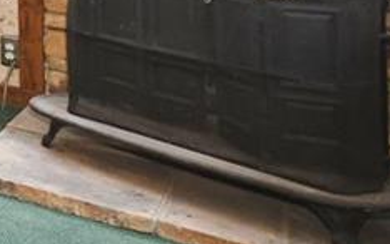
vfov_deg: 16.8
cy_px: -162
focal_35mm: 67
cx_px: -400
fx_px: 712
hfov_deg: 18.6
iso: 800
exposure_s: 1/60
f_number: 4.5
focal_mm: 10
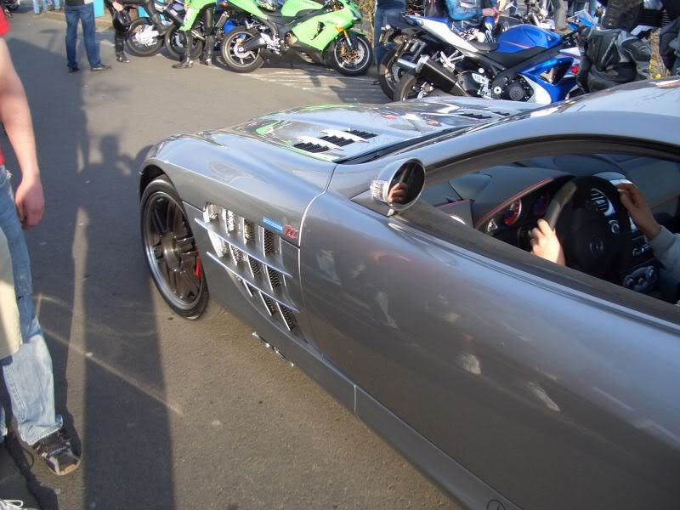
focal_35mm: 35
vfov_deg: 40.7
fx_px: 688
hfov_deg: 52.6
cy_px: 255
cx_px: 340
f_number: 2.6
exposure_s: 1/320
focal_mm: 5.8
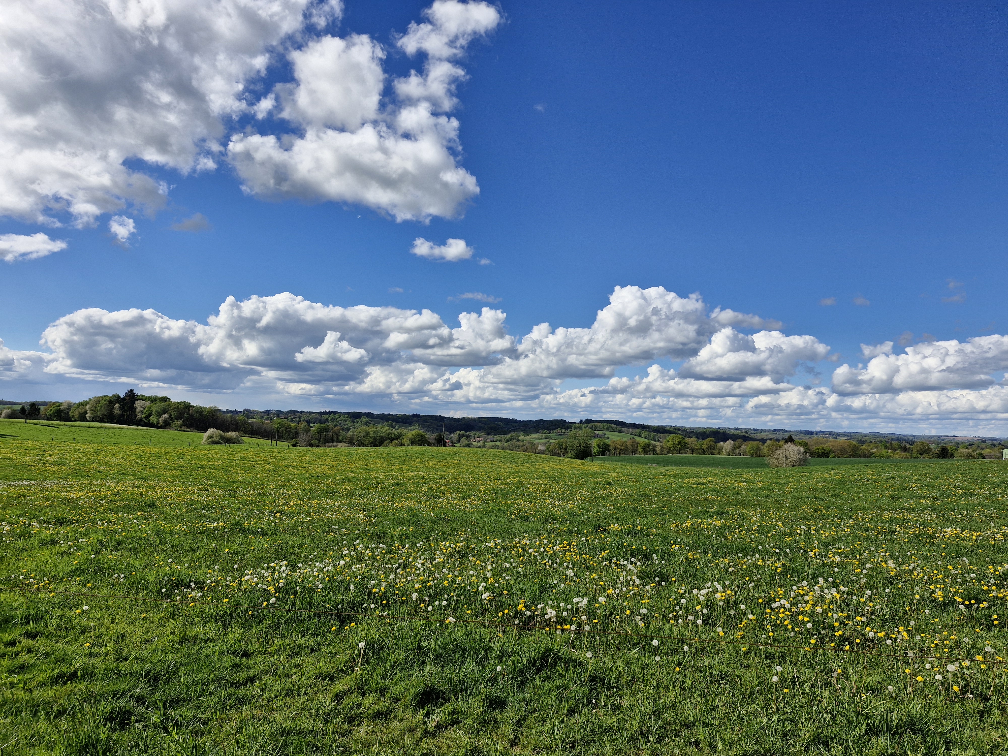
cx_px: 504
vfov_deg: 58.9
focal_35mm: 23
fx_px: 670
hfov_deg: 73.9
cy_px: 378
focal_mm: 5.54
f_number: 1.8
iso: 50
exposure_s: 1/3648
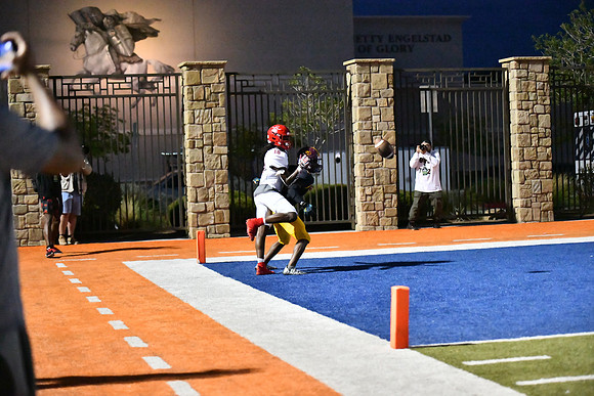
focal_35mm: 82
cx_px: 297
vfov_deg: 16.7
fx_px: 1353
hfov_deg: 24.8
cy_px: 198
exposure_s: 1/3200
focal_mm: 82
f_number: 2.8
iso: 25600
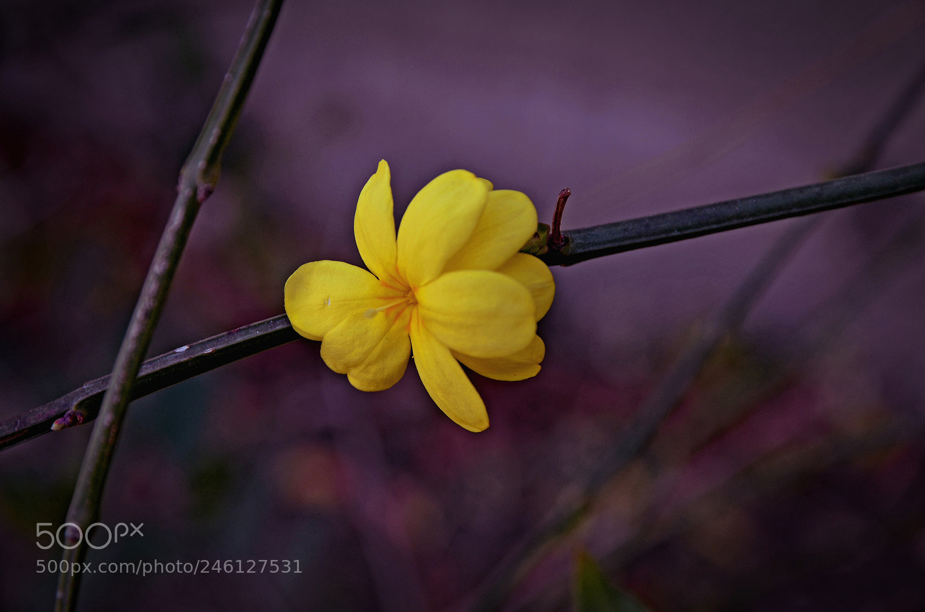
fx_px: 2692
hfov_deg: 19.5
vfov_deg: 13.0
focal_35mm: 105
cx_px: 462
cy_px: 306
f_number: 5.6
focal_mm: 70
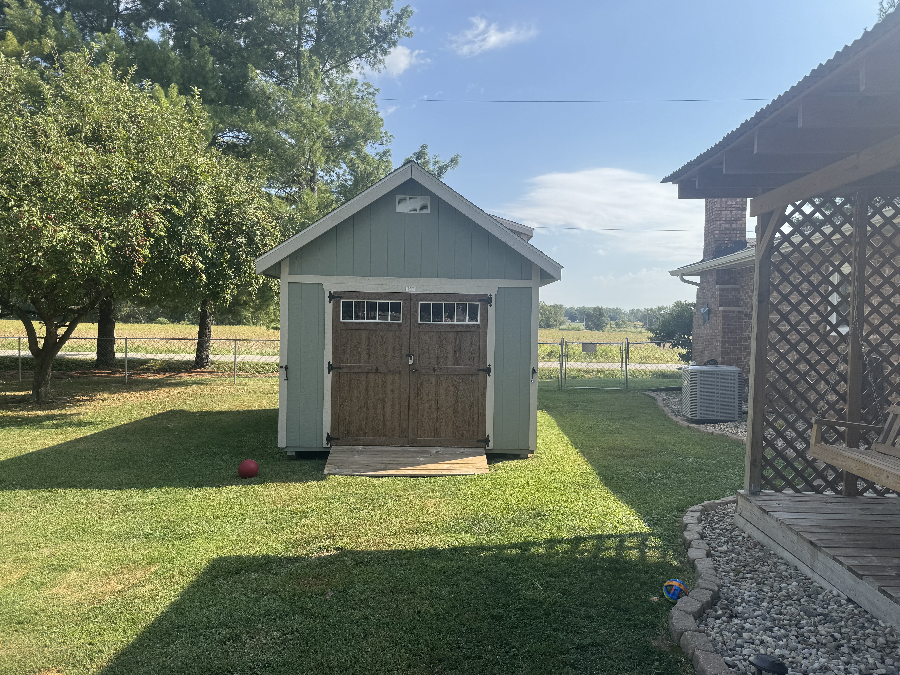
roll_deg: -1.0
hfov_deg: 69.4
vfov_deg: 54.9
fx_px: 650
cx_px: 455
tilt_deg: -2.0
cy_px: 336
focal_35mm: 25
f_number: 1.78
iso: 80
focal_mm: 6.76
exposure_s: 1/3597
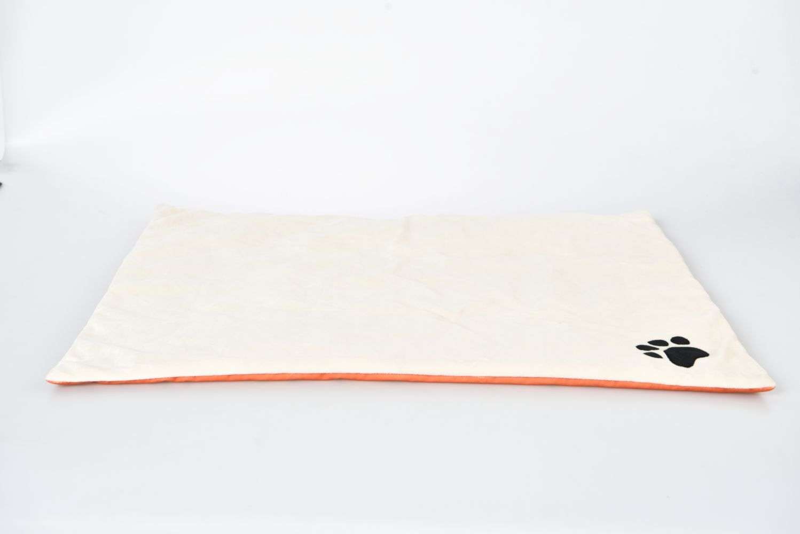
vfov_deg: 22.6
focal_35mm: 60
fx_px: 1334
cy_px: 267
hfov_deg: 33.4
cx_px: 400
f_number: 9
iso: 320
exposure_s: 1/125
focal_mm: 60
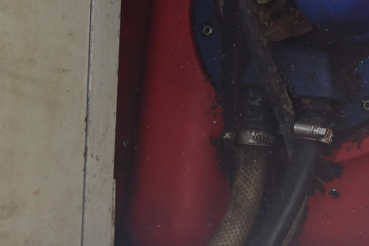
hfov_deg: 14.8
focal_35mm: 131
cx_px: 513
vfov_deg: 10.3
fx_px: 1344
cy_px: -40
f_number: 6.3
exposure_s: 1/160
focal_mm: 28
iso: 400
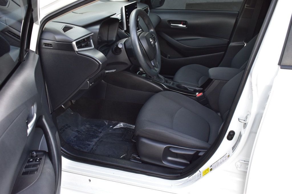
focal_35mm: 38
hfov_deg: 51.3
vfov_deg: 35.5
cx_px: 146
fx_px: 304
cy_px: 97
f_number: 7.1
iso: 400
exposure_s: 1/25
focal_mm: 25
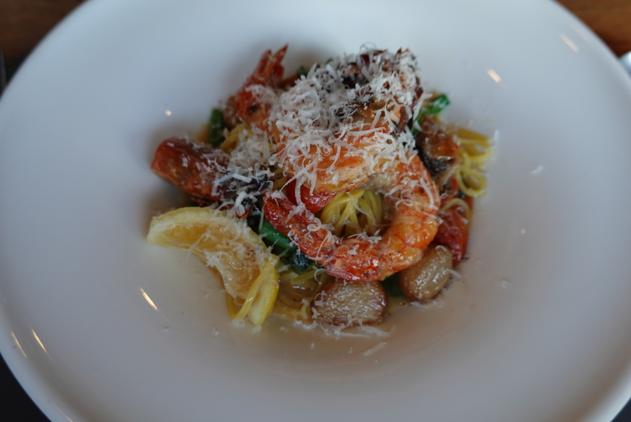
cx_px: 316
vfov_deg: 41.2
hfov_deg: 58.7
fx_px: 561
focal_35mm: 32
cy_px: 211
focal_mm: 11.76
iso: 160
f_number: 3.5
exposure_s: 1/40
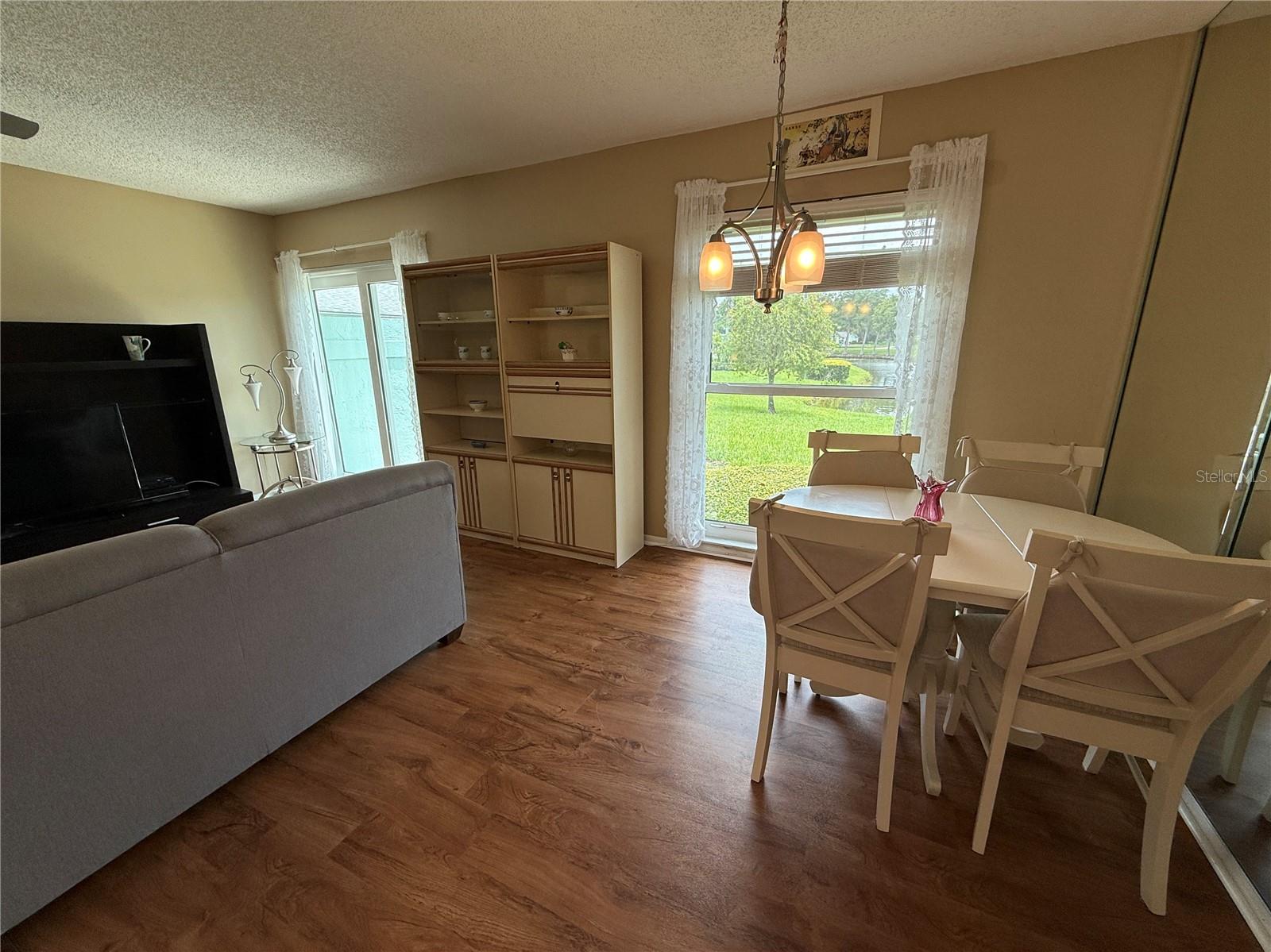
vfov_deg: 85.6
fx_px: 514
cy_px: 476
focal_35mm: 14
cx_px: 636
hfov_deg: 102.1
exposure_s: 1/142
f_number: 2.2
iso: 64
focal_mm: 2.22
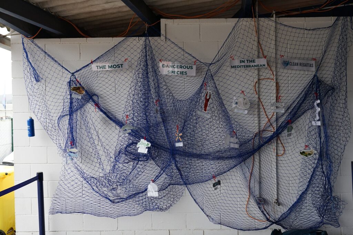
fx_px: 343
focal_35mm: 35
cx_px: 176
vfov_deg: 37.9
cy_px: 118
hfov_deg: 54.4
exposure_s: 1/160
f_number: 4
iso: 320
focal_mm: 35
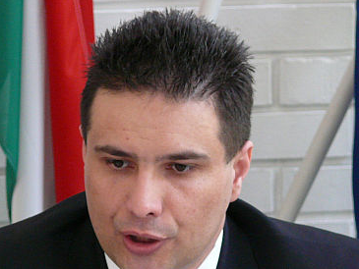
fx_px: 4834
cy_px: 163
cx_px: 172
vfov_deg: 3.2
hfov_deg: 4.3
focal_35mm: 466
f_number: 3.6
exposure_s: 1/30
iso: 320
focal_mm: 44.8
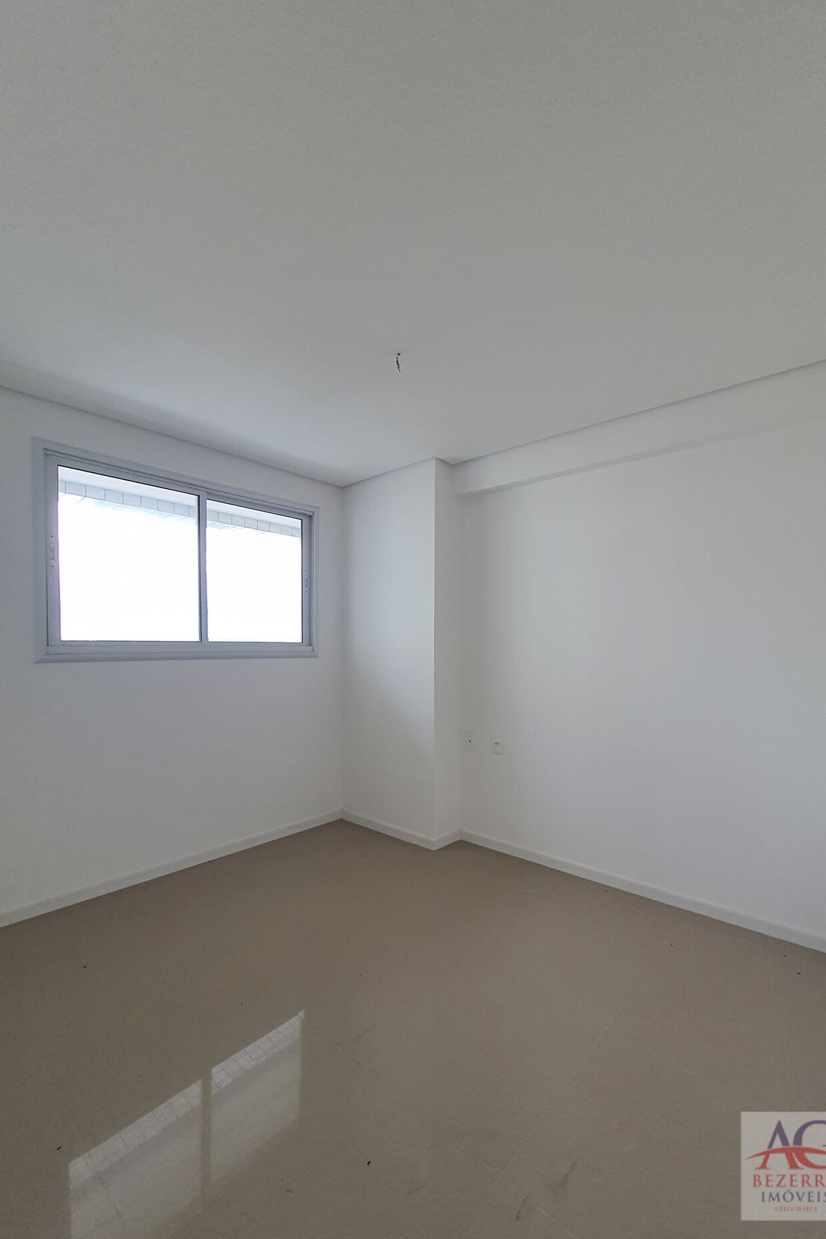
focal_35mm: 14
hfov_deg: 80.8
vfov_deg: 104.2
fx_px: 482
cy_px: 636
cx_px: 469
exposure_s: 1/137
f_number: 2.2
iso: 50
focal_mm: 1.74
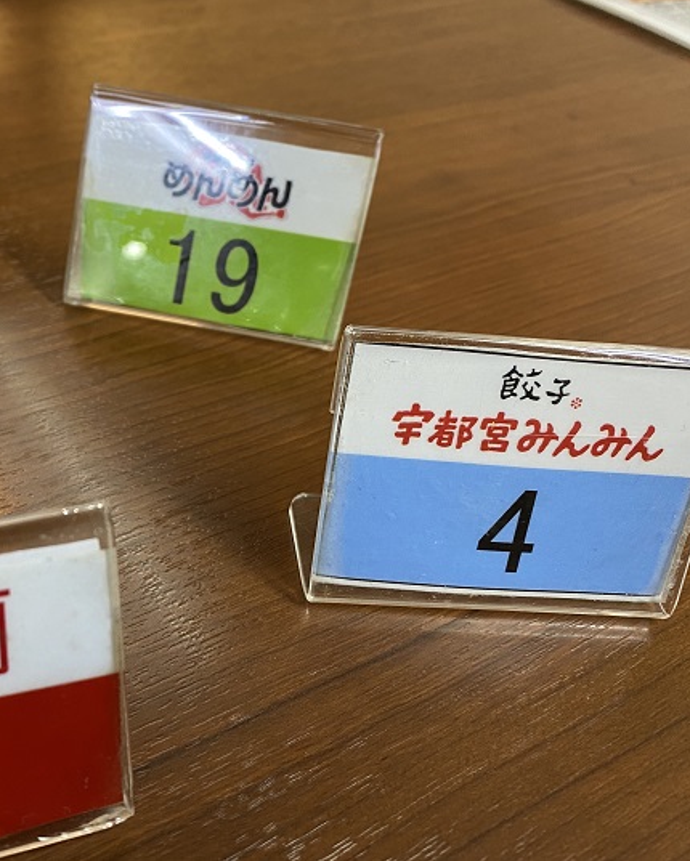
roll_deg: -6.1
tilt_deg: -44.0
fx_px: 867
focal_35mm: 34
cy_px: 430
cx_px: 128
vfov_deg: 52.8
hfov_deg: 41.3
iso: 160
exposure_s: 1/50
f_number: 1.8
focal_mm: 4.25
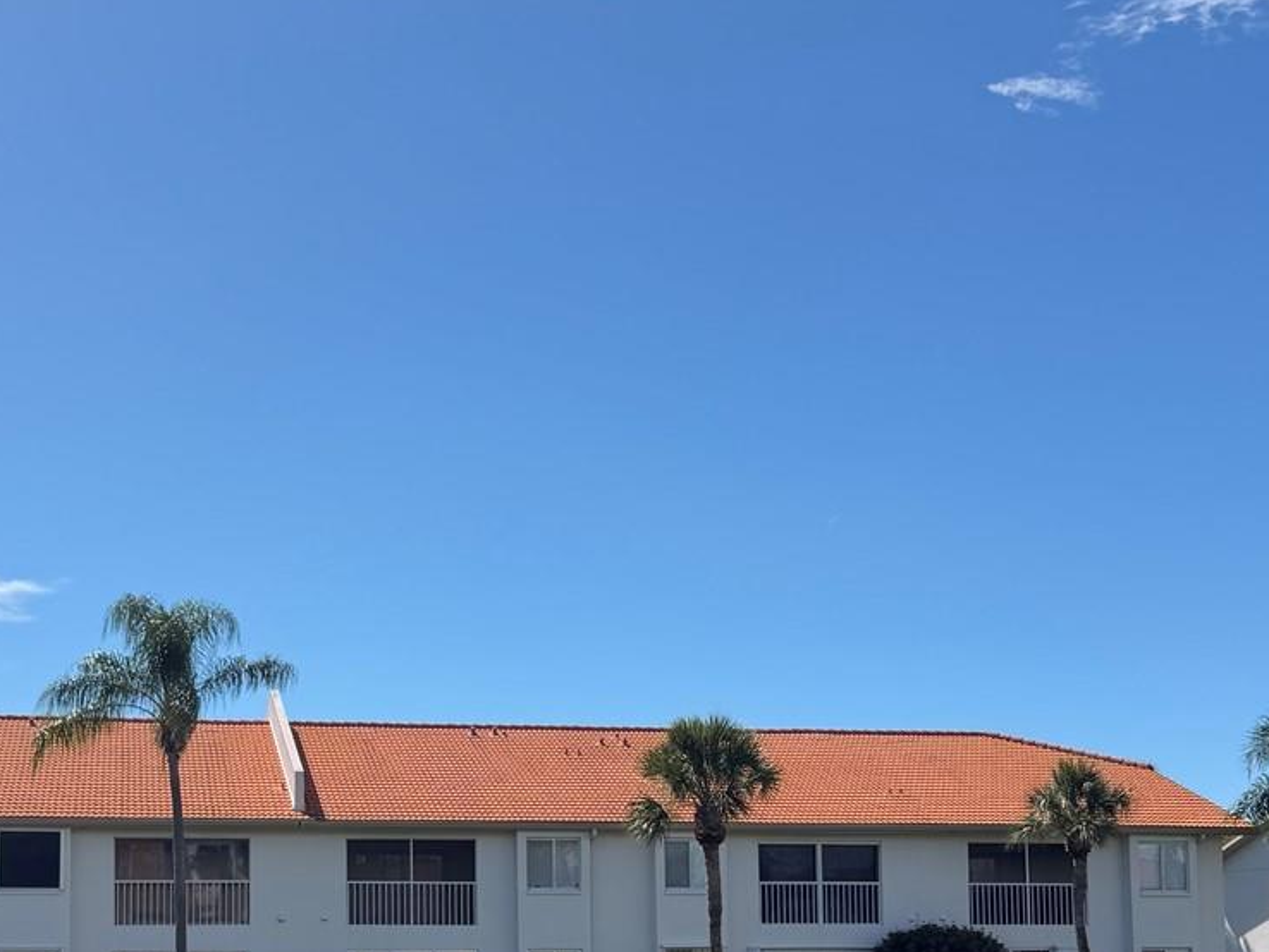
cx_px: 485
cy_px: 852
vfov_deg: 27.1
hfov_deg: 36.6
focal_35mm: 52
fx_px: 1907
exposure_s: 1/5319
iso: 80
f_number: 1.78
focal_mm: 6.76
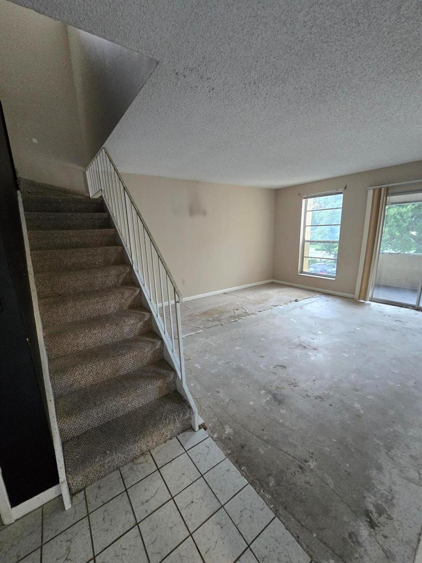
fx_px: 211
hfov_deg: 89.9
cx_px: 211
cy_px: 282
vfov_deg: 106.2
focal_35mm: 13
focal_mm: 2.2
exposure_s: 1/60
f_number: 2.2
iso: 640
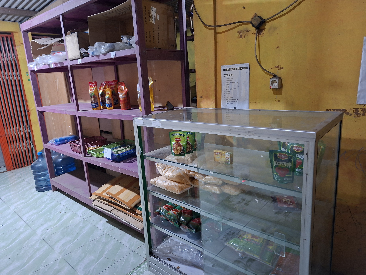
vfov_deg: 58.9
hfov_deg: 73.9
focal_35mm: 23
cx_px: 183
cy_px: 138
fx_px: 243
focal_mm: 5.54
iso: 500
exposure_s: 1/24
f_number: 1.8
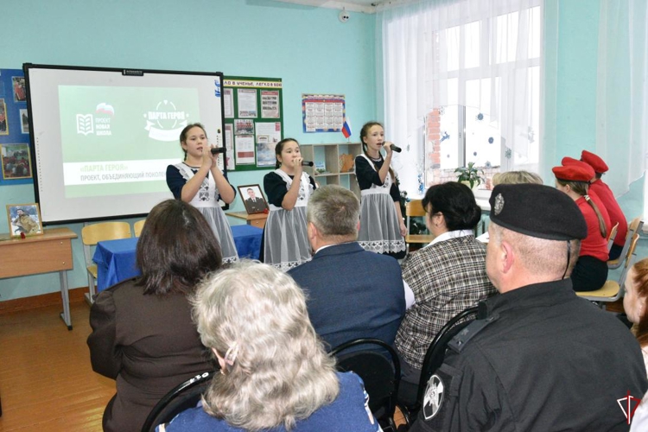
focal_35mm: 31
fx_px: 558
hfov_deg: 60.3
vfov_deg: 42.3
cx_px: 324
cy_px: 216
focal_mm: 31
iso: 12800
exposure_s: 1/200
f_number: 13
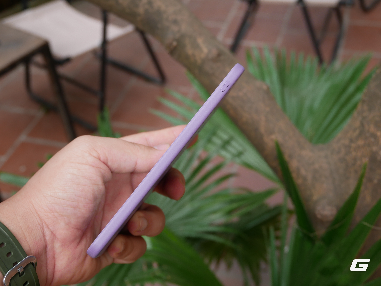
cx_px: 190
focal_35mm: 46
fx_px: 507
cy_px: 143
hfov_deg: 41.2
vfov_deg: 31.5
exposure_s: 1/100
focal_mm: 23
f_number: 4.8
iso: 200
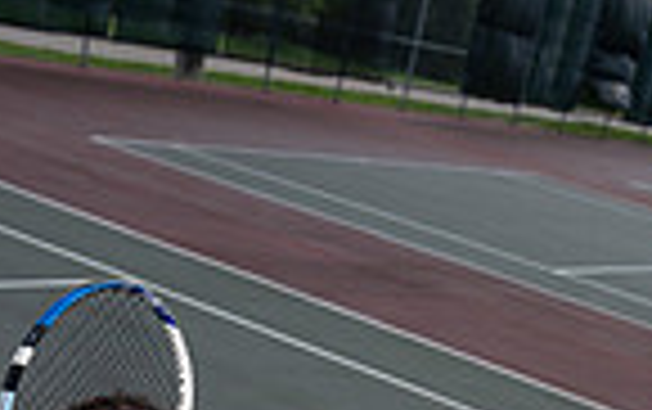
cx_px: 243
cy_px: 973
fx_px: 1405
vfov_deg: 12.8
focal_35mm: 79
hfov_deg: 26.0
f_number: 4
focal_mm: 25
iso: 100
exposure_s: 1/1250
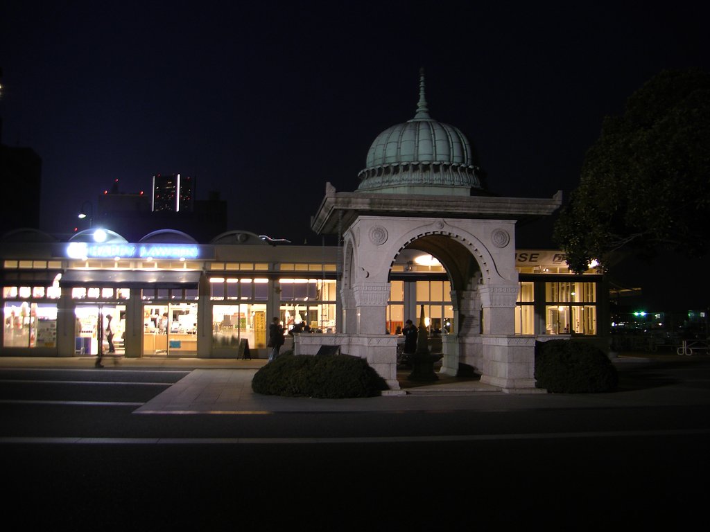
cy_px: 266
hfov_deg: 49.0
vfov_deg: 37.7
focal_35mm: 38
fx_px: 779
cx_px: 355
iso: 50
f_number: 3.4
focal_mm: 6.3
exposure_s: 1/2
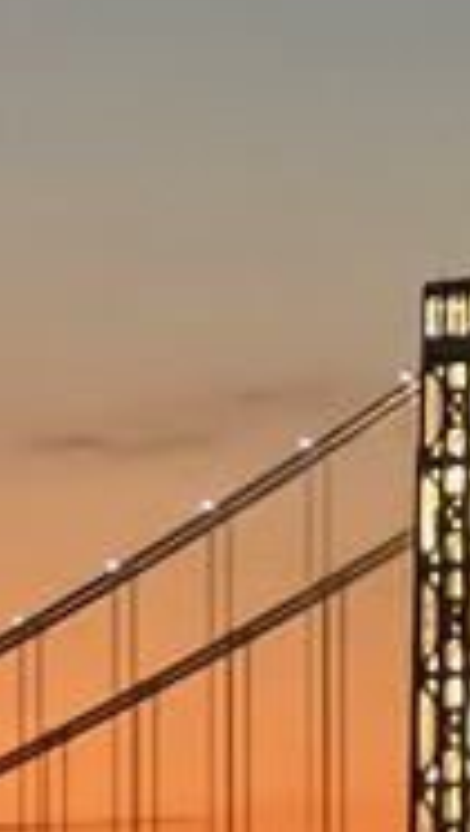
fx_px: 9965
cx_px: 313
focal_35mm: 451
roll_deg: +0.2
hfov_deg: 2.7
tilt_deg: +1.6
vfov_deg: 4.8
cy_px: 1091
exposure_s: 1/15
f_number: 2.8
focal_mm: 9
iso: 640
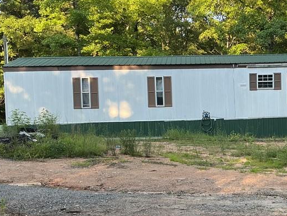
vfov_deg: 25.6
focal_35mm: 57
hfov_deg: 32.8
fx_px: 473
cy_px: 129
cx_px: 230
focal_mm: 3
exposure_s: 1/139
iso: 16
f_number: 1.8
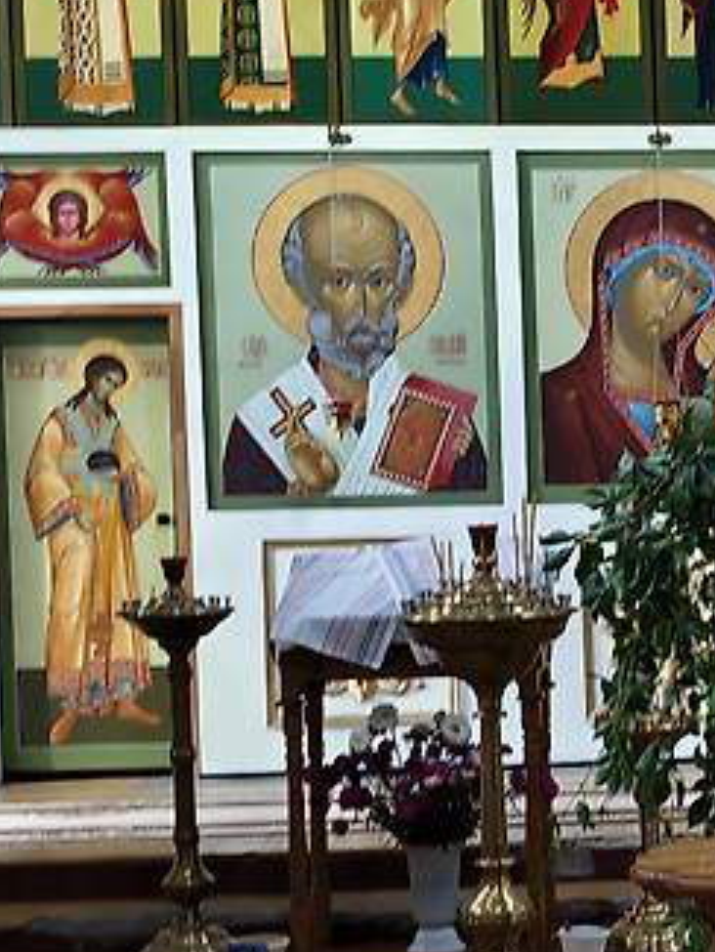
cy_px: 639
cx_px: 929
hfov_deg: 16.4
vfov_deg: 22.9
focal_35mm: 85
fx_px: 2339
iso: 1276
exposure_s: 1/16.7
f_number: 1.57
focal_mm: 6.54
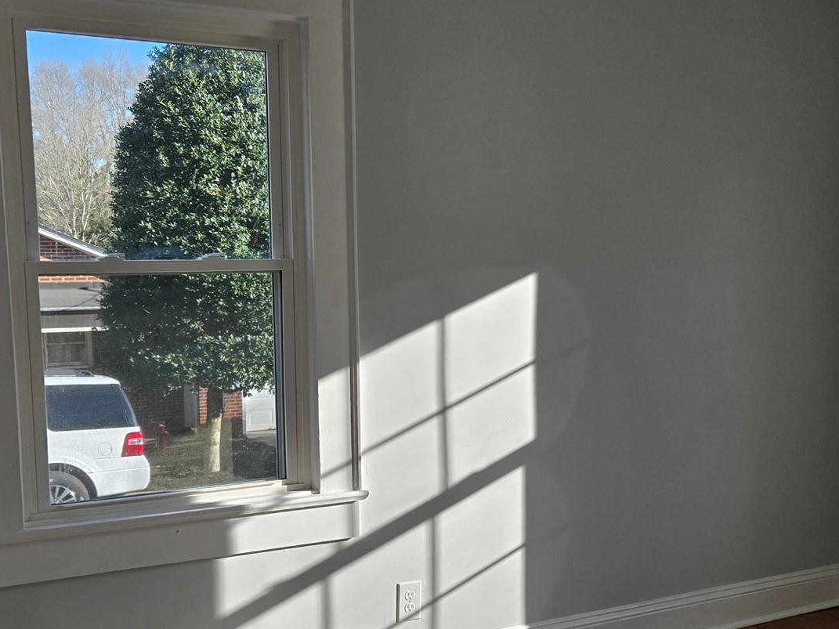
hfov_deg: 42.9
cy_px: 392
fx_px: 1066
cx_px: 423
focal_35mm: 44
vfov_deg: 32.7
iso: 80
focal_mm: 5.4
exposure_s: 1/1199
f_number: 1.8
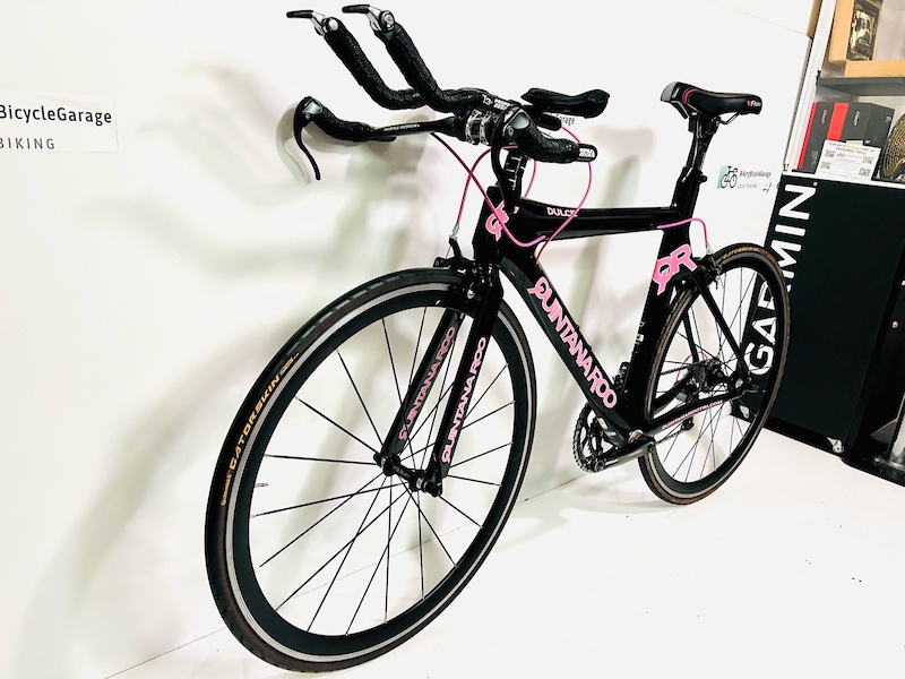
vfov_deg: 53.1
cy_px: 340
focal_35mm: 26
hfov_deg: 67.3
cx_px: 452
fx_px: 680
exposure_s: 1/60
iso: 250
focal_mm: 5.7
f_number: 1.5
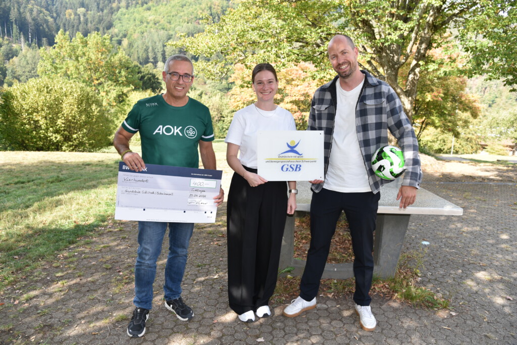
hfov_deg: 67.4
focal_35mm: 27
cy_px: 172
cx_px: 258
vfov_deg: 47.9
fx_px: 388
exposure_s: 1/125
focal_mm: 27
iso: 140
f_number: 5.6
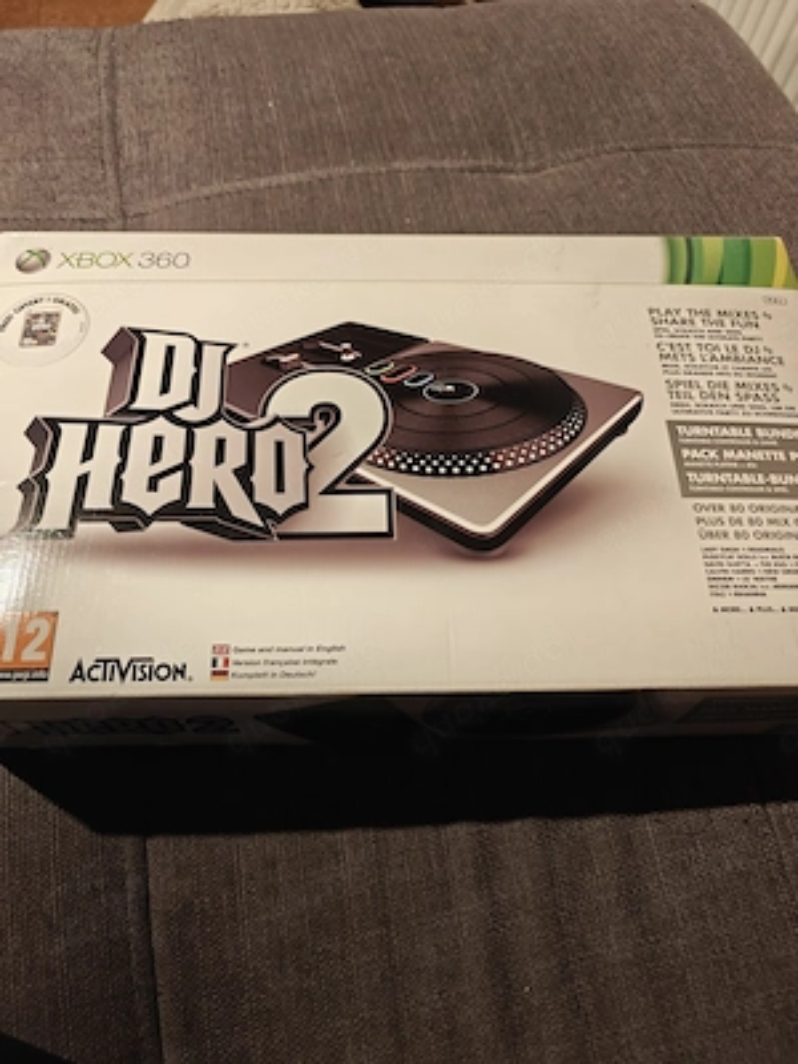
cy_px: 532
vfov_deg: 73.9
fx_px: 707
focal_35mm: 23
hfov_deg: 58.9
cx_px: 399
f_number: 1.6
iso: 3200
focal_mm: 6.06
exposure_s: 1/50
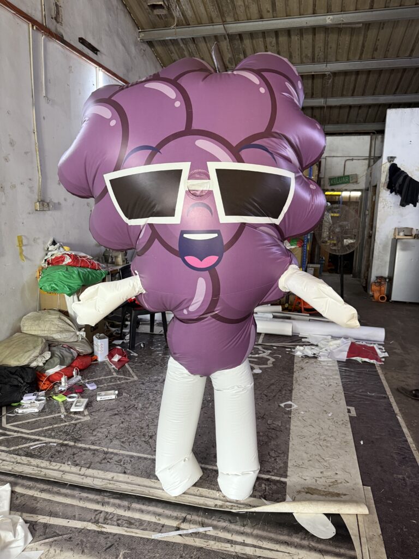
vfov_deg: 71.6
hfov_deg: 56.8
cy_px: 280
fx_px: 387
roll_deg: -2.0
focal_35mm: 24
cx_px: 210
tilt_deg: -10.2
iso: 320
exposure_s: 1/50
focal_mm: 6.76
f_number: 1.78
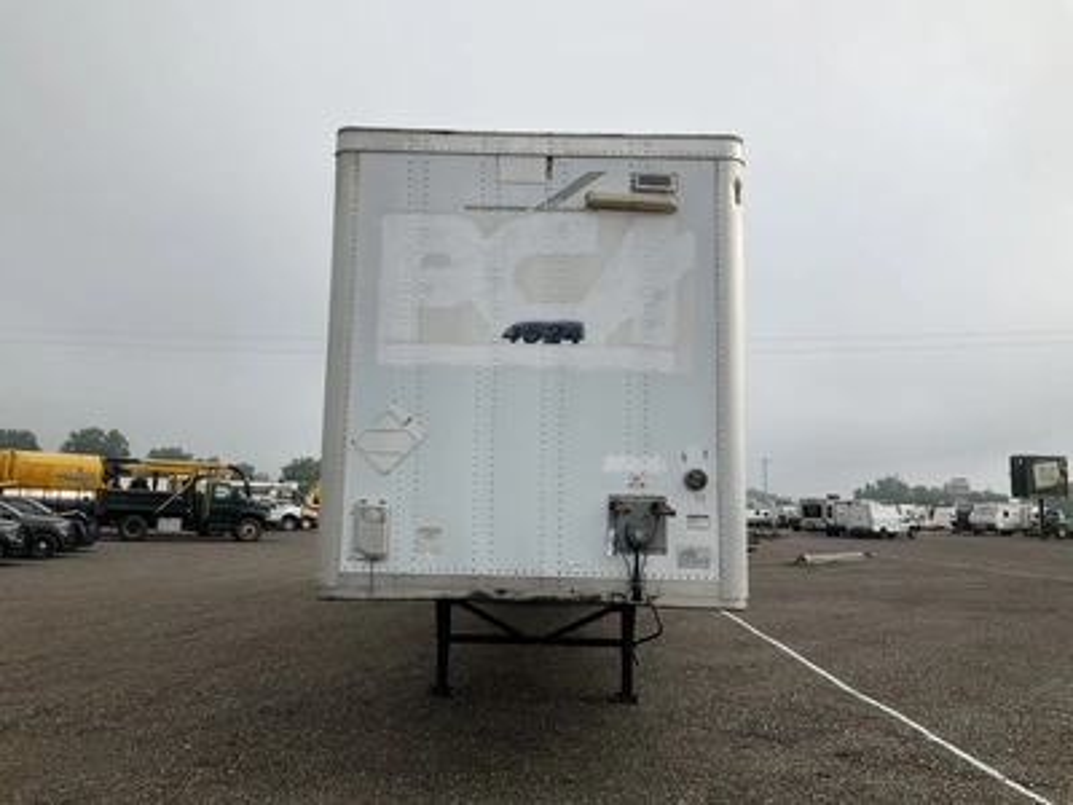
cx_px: 536
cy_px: 402
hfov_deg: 61.7
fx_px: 899
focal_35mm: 29
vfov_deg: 48.2
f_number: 1.8
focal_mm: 3
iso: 25
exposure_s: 1/2320
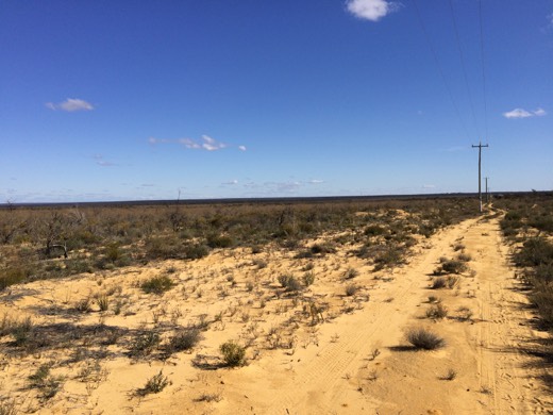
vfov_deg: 48.2
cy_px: 208
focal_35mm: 29
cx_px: 276
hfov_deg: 61.7
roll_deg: +2.2
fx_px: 463
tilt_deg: +0.2
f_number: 2.2
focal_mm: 4.15
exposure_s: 1/2933
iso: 32
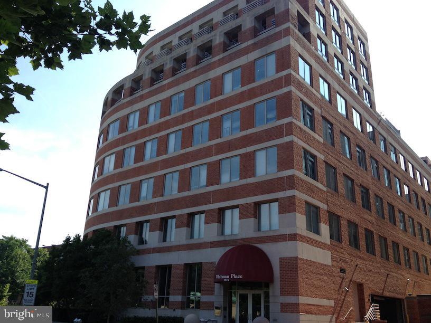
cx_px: 216
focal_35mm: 35
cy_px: 162
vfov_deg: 40.7
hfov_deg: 52.6
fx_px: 436
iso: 50
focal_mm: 4.28
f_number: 2.4
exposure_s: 1/1022
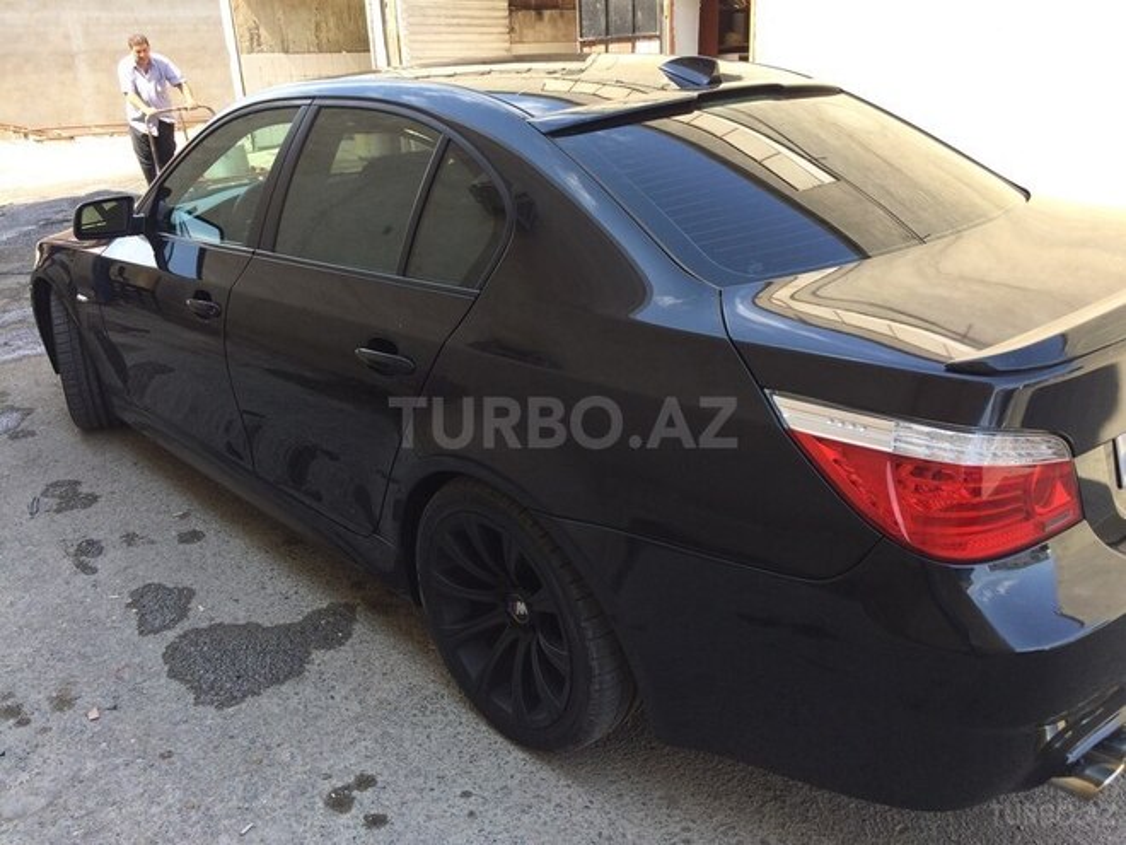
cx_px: 563
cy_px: 422
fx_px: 943
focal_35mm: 29
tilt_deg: -21.8
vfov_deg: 48.2
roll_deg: +2.2
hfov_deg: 61.7
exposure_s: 1/328
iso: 32
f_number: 2.2
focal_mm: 4.15
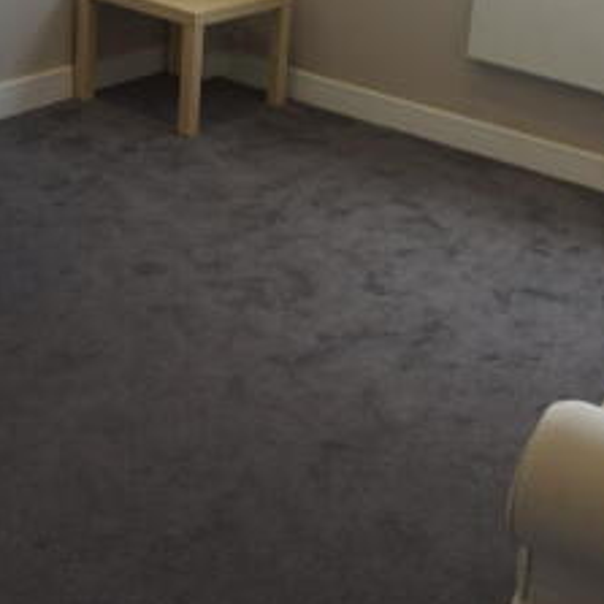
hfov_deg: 28.0
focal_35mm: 60
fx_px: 1184
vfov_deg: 28.2
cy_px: 148
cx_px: 492
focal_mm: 16
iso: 160
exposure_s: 1/60
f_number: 4
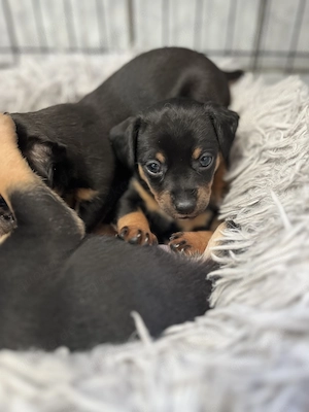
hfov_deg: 53.1
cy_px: 206
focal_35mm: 26
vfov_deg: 67.3
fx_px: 309
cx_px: 154
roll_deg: +1.1
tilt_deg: -38.0
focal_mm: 5.1
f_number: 1.6
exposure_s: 1/60
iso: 200
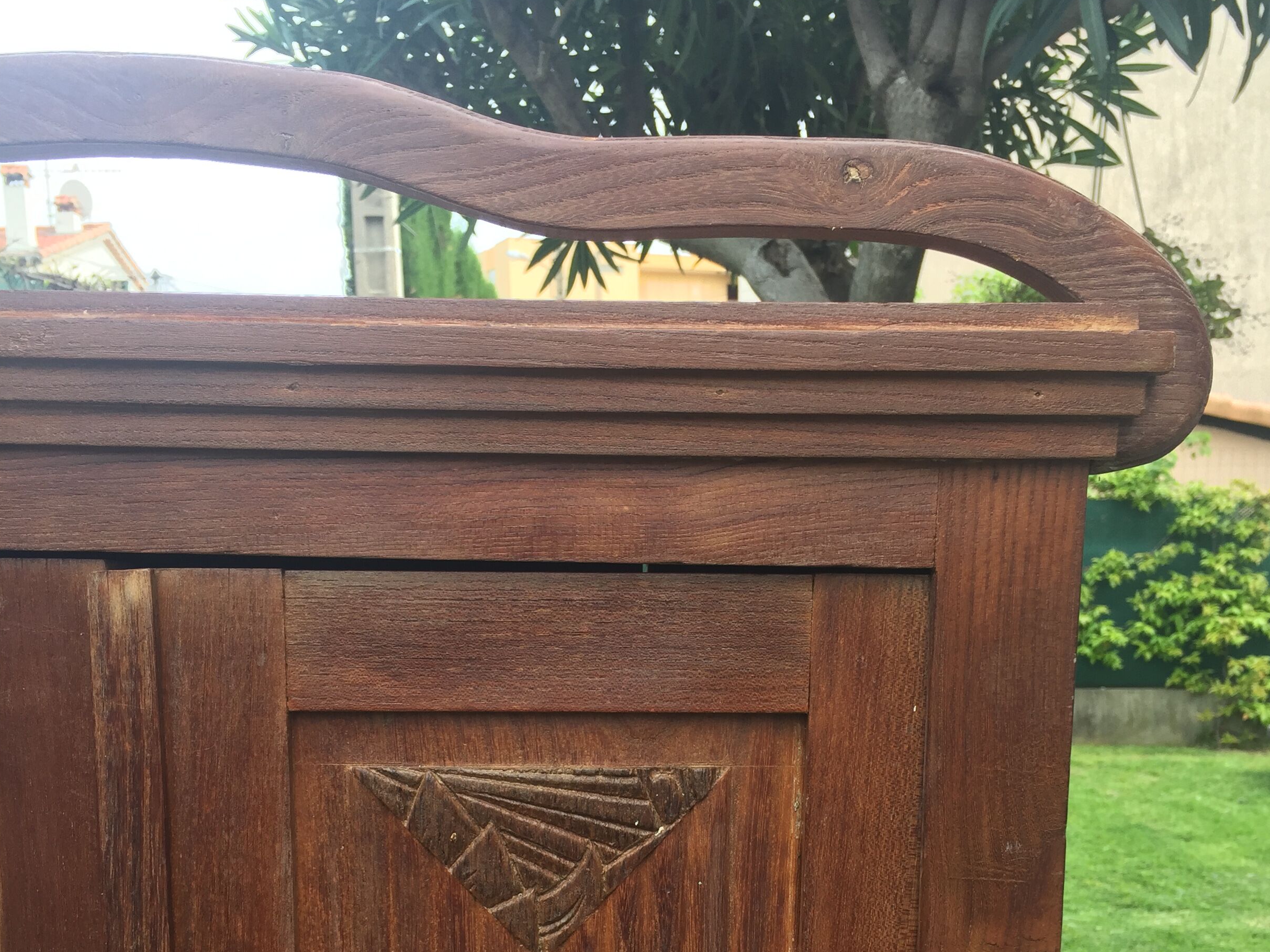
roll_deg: +1.0
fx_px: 1431
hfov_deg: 47.9
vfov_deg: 35.6
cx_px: 633
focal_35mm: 39
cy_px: 763
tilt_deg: -8.4
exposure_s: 1/120
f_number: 2.2
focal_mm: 4.15
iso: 32
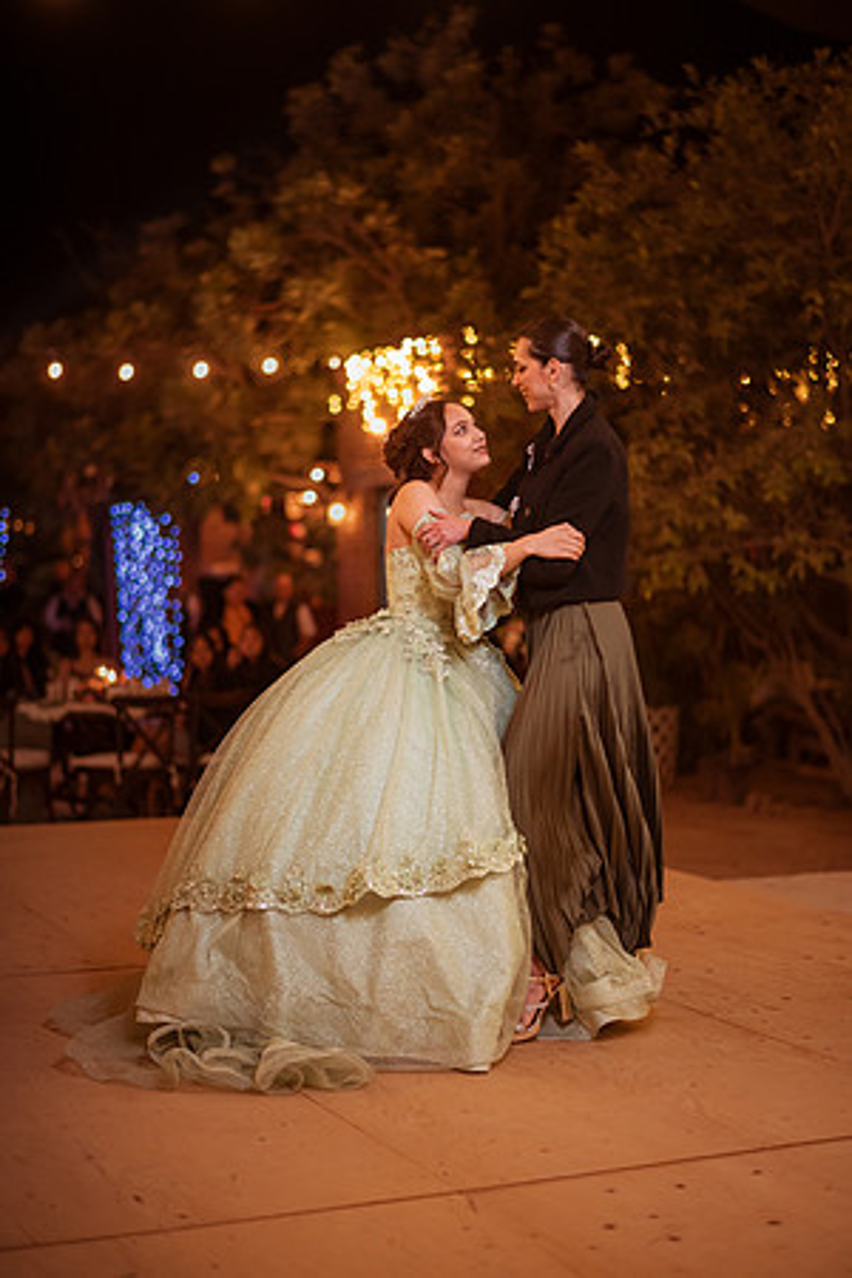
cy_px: 639
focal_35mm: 58
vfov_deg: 34.5
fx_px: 2059
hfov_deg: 23.4
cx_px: 426
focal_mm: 58
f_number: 1.4
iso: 3200
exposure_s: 1/320
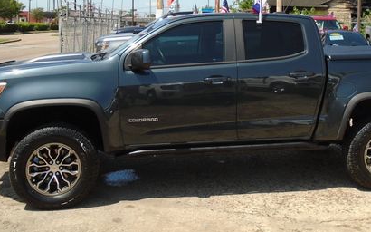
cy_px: 34
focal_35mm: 43
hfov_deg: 46.1
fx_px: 435
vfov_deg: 28.9
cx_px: 213
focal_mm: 4.6
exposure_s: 1/1000
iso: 100
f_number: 3.2
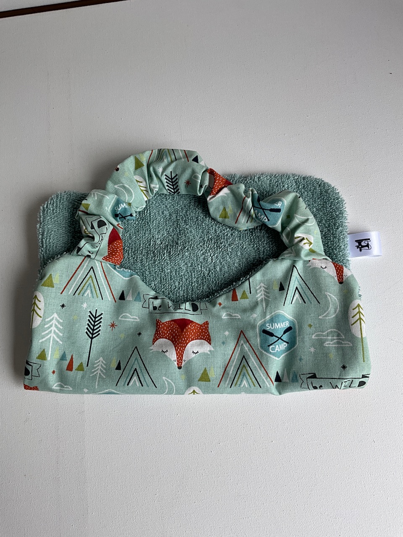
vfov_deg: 61.7
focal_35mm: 29
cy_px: 268
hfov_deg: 48.2
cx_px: 202
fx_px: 450
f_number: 1.8
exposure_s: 1/454
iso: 25
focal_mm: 3
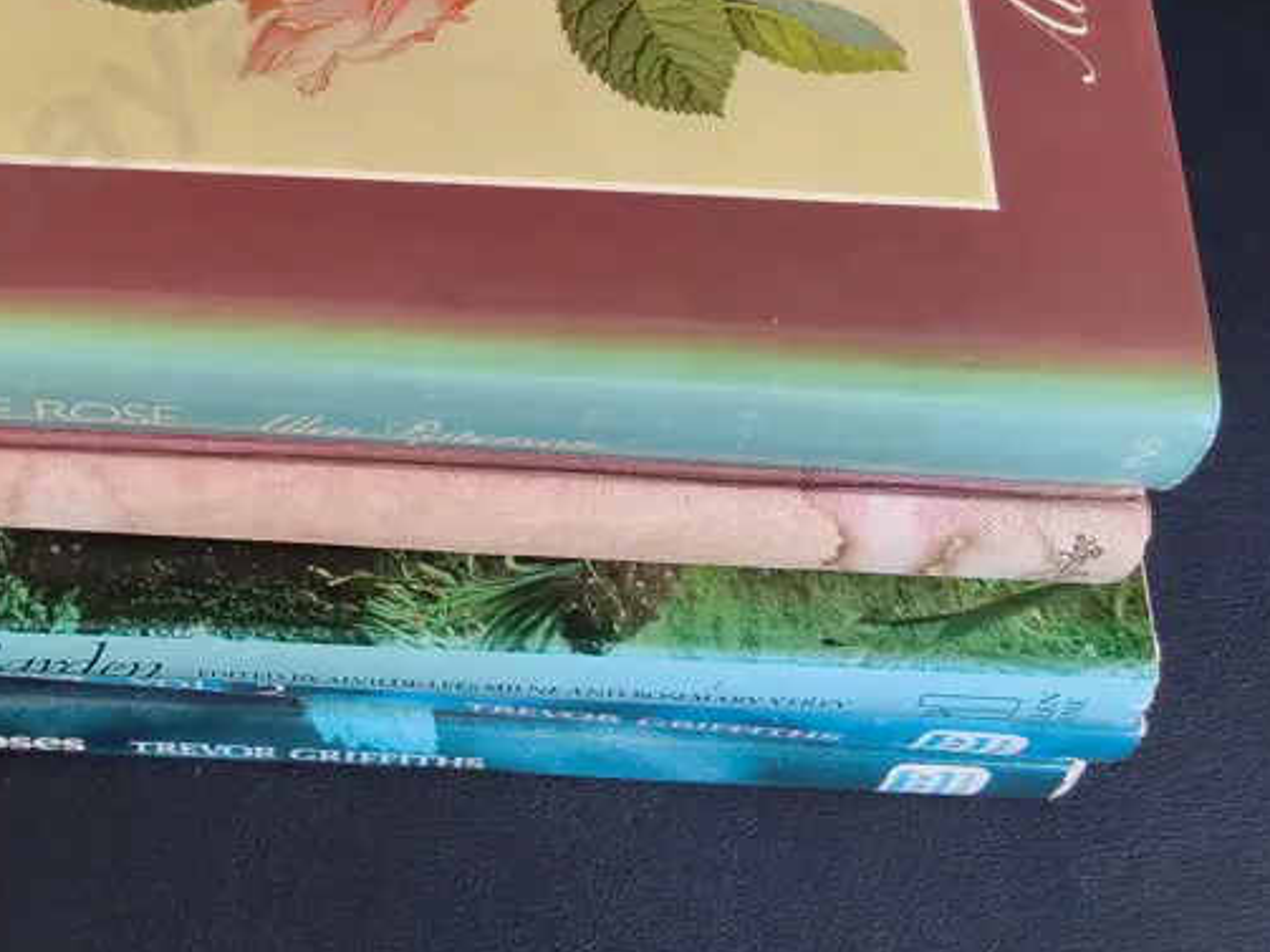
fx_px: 2017
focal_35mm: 55
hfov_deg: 33.4
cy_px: 71
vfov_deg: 25.6
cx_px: 172
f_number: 2
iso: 50
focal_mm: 2.87
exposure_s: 1/100
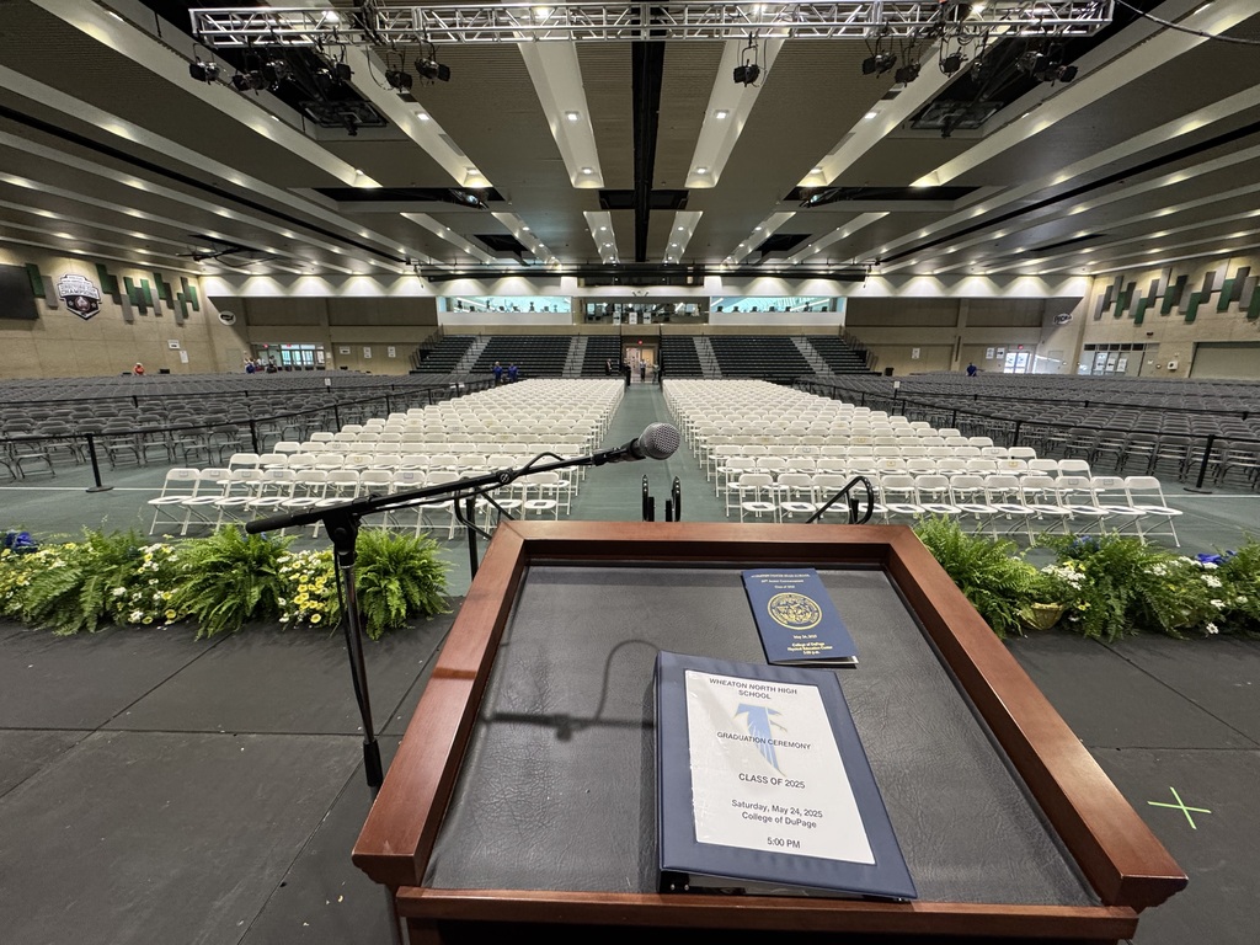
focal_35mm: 14
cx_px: 630
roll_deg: -0.4
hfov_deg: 102.1
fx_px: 510
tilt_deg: -14.0
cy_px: 472
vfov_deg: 85.7
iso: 250
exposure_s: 1/60
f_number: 2.2
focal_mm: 2.22
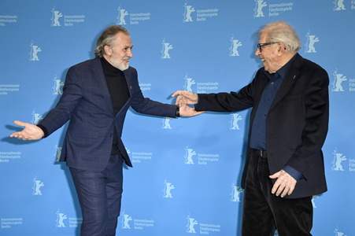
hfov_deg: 39.6
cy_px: 118
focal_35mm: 50
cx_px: 178
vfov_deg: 27.0
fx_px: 493
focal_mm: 50
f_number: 5
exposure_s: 1/160
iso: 800
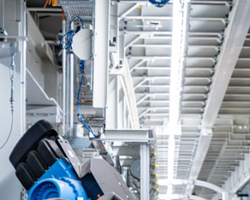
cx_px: 483
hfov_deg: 6.5
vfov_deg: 5.3
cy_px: 269
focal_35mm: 288
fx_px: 2132
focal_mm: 70
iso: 1600
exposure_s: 1/200
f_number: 4.5
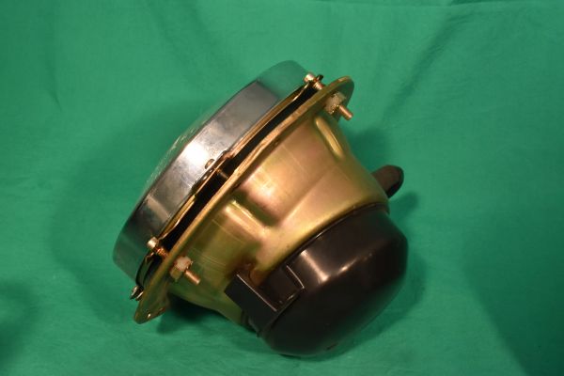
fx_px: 822
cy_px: 188
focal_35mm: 52
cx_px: 282
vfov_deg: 25.8
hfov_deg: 37.9
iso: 1100
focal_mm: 35
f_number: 20
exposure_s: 1/60
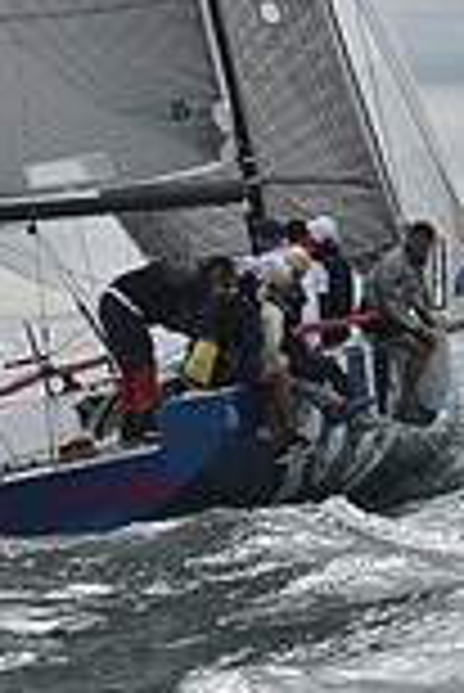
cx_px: 209
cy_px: -441
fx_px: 5073
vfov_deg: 7.6
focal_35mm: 263
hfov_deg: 5.2
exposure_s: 1/1000
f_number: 11
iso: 320
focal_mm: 70
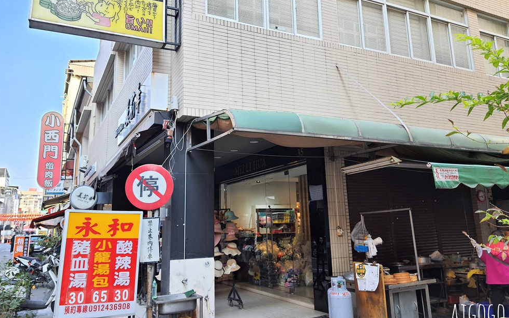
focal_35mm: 28
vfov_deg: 44.4
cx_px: 251
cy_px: 138
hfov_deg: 66.5
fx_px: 388
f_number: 1.7
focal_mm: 4.32
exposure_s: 1/195
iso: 50
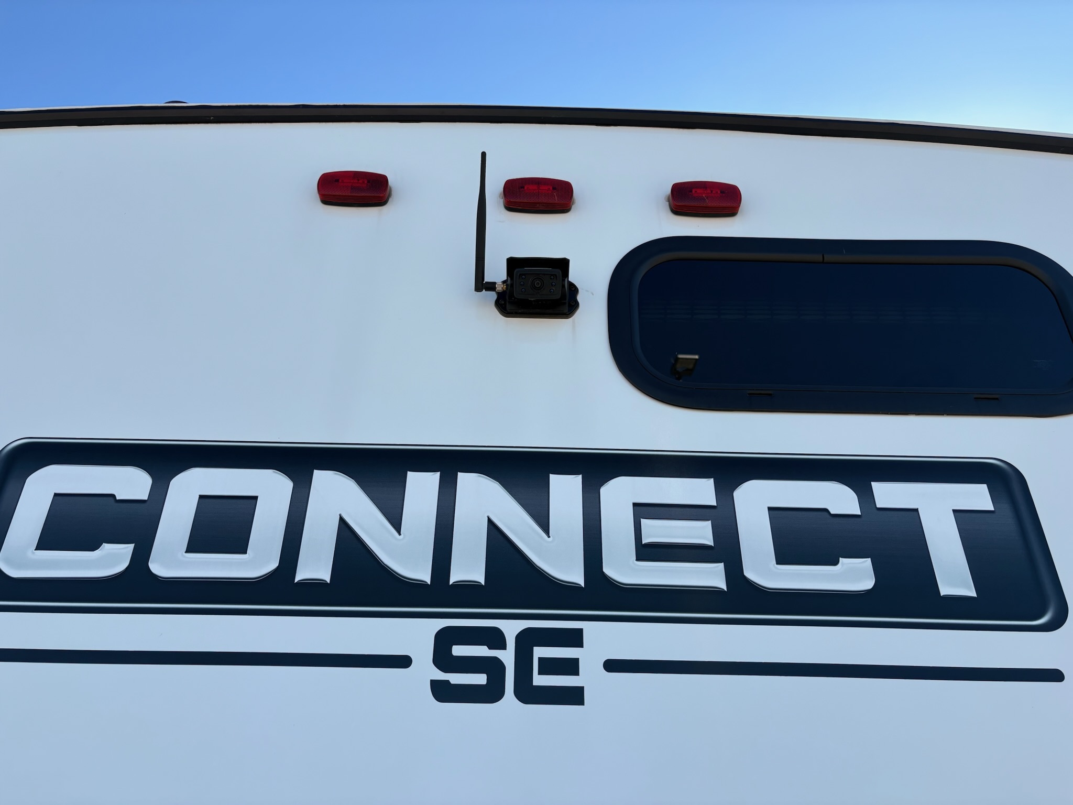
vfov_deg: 53.1
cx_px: 536
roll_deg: +0.7
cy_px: 402
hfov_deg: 67.3
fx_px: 806
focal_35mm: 26
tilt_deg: +33.0
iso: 50
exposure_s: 1/2283
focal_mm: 5.96
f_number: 1.6
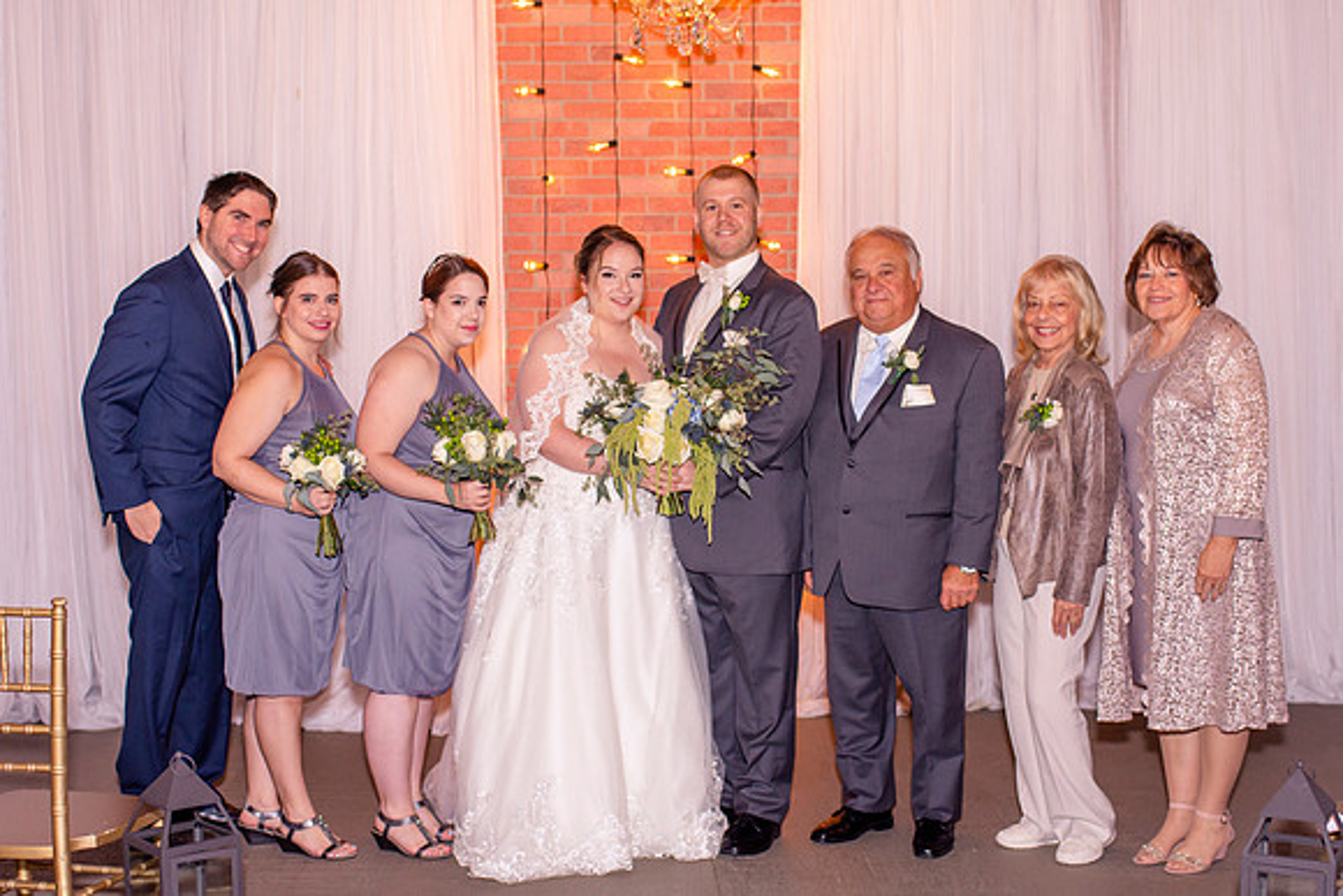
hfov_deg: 36.7
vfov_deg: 25.0
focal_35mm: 54
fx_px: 2023
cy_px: 448
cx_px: 672
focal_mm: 35
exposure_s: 1/200
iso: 200
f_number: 2.5
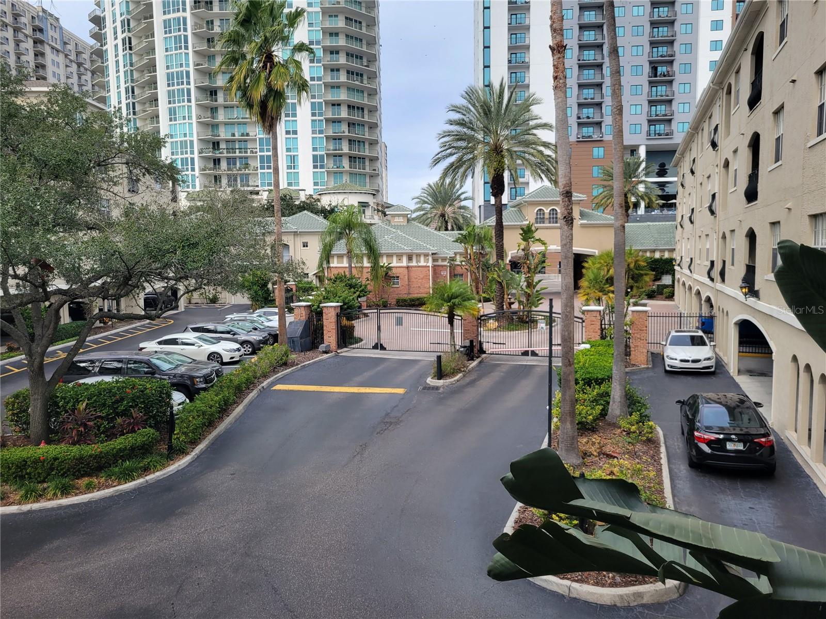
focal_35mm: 26
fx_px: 620
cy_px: 310
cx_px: 413
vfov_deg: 53.1
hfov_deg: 67.3
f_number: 1.8
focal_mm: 5.4
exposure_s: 1/907
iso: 40
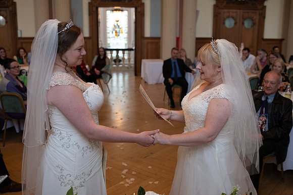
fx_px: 306
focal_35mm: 38
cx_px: 146
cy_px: 98
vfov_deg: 35.3
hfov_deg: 51.2
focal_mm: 35
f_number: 2.8
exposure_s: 1/100
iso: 250
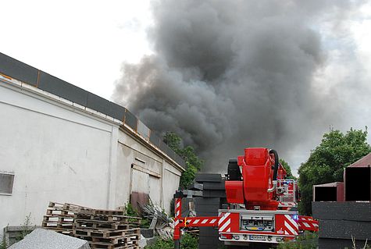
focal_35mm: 36
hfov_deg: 53.0
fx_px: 372
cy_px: 124
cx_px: 186
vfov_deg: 37.0
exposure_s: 1/500
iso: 1000
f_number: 11
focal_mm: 24
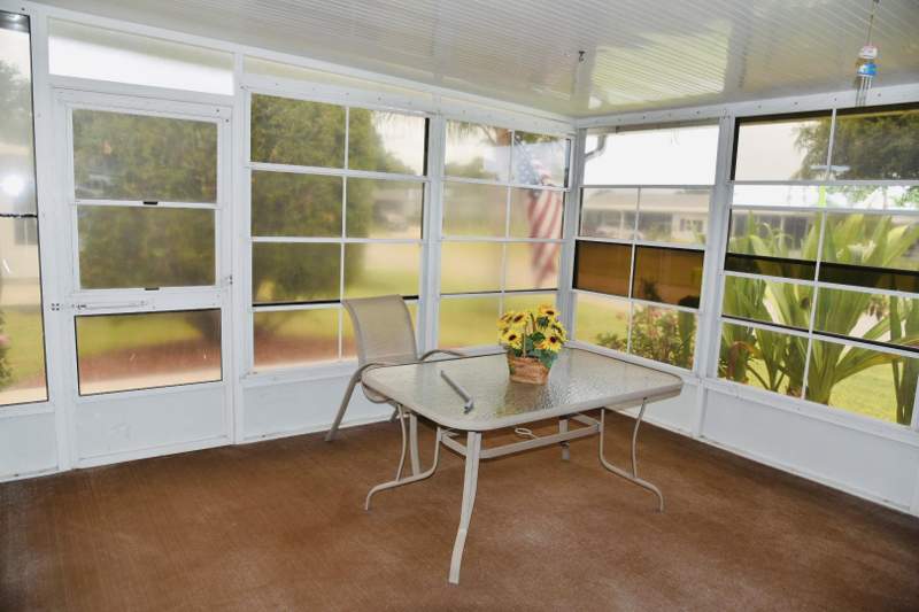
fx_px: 613
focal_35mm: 24
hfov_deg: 73.8
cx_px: 460
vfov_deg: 53.1
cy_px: 306
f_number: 5.6
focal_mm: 24
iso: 250
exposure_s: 1/125
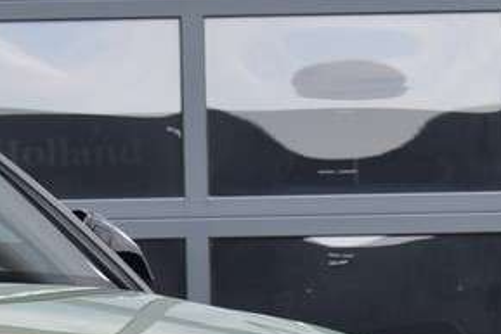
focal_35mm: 276
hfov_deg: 7.3
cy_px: 426
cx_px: -237
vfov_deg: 5.0
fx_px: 3843
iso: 280
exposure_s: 1/250
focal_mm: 52
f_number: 8
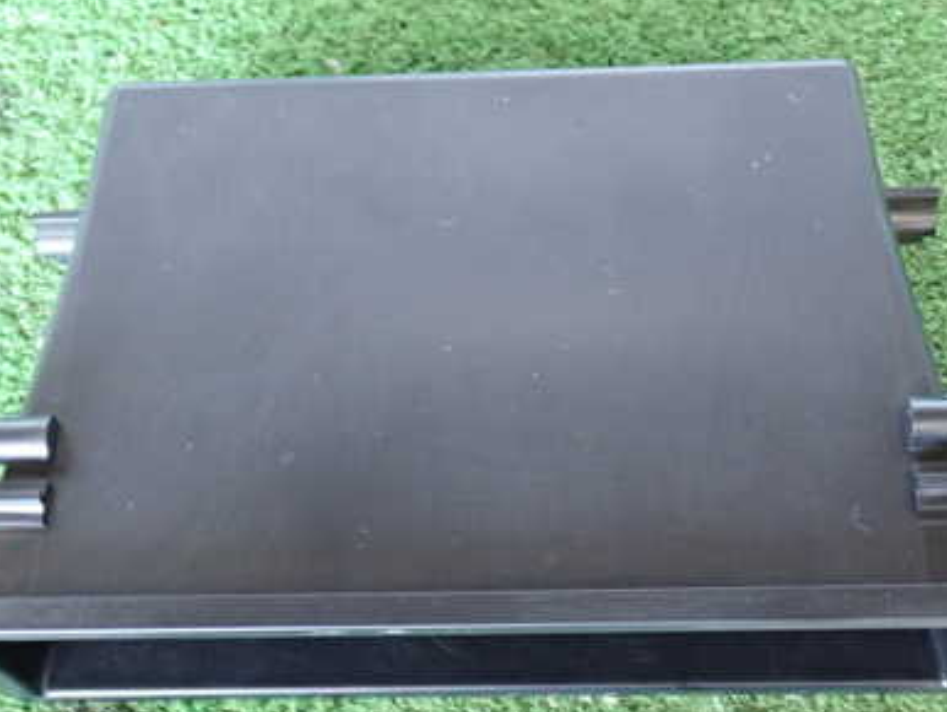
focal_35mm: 59
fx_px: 1615
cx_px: 481
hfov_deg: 32.7
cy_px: 376
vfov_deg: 24.8
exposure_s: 1/40
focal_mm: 6.83
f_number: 2.7
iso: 640
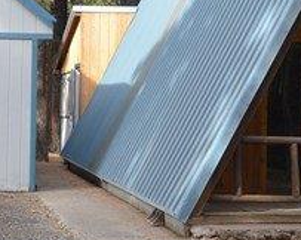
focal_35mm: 125
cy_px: 34
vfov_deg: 12.3
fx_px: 1112
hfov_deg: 15.4
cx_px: 166
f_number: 4
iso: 100
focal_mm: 24
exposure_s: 1/160
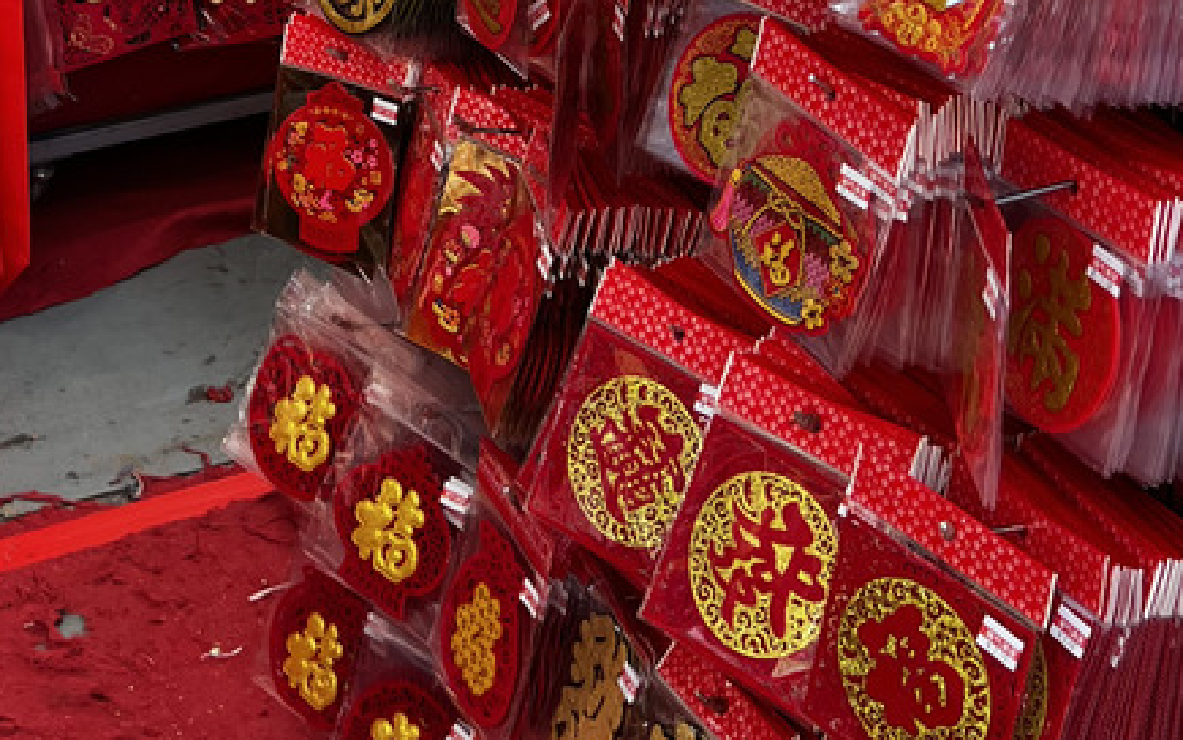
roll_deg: +0.0
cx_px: 386
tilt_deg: -12.9
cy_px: -416
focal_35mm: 76
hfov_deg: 27.0
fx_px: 2451
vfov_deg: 15.6
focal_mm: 5.7
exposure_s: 1/191
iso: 50
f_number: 1.5
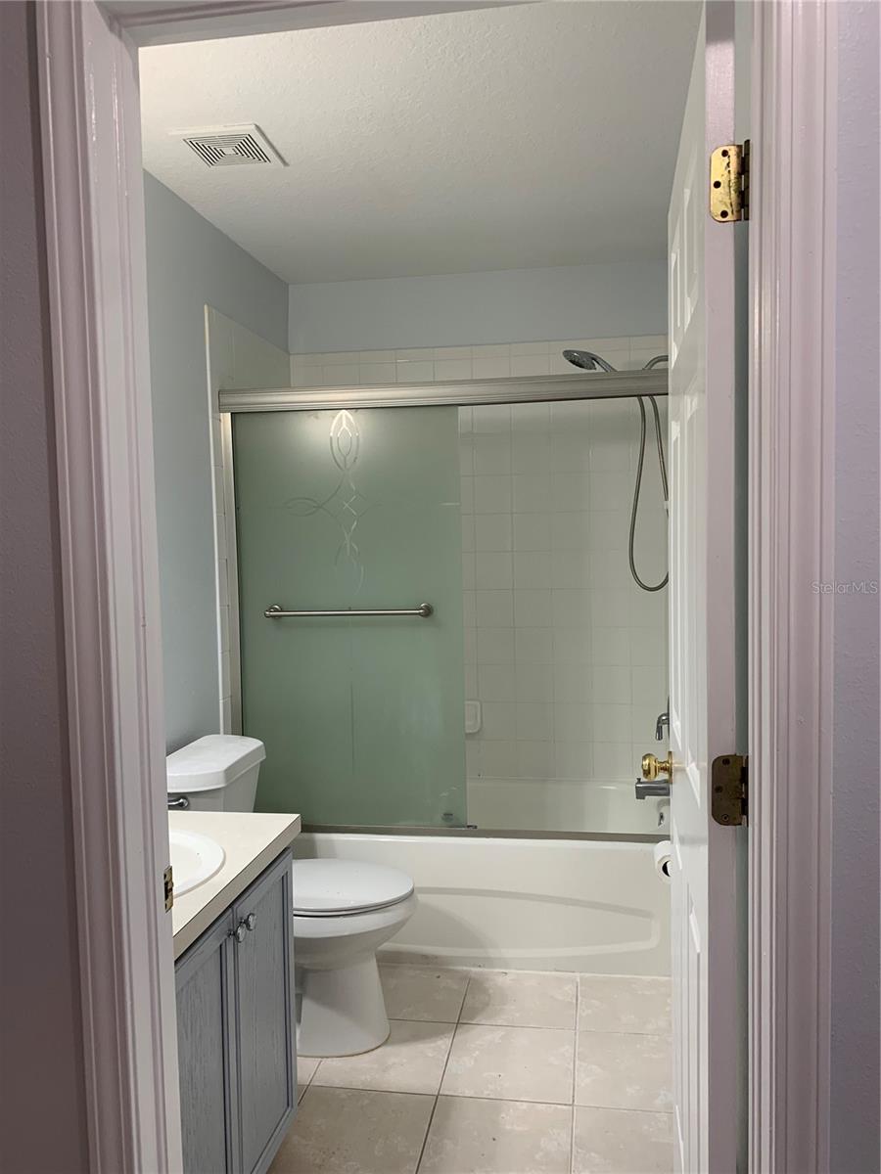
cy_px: 587
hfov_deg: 53.1
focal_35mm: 26
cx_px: 440
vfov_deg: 67.3
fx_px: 882
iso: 64
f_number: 1.8
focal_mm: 4.25
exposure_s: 1/60
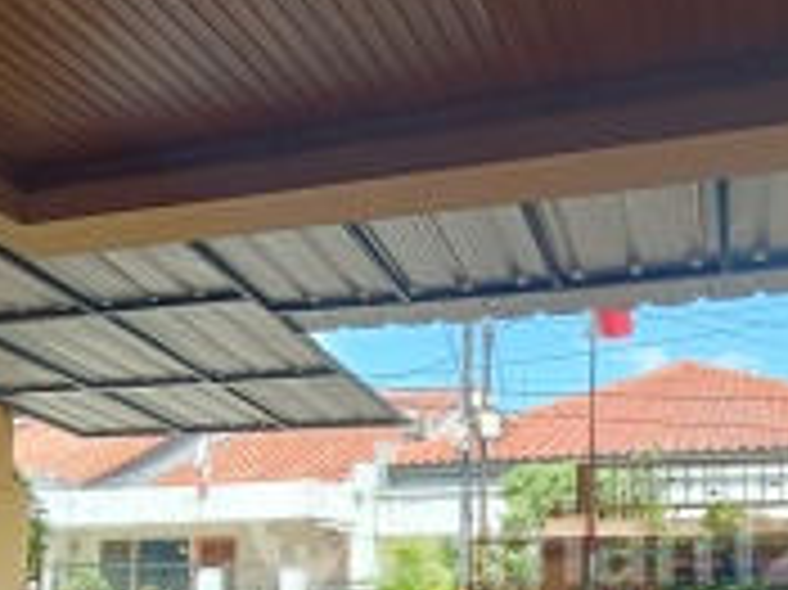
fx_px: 751
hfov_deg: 53.4
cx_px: 572
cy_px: 545
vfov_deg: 39.4
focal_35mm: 33
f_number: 2.2
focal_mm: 1.68
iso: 64
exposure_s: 1/105
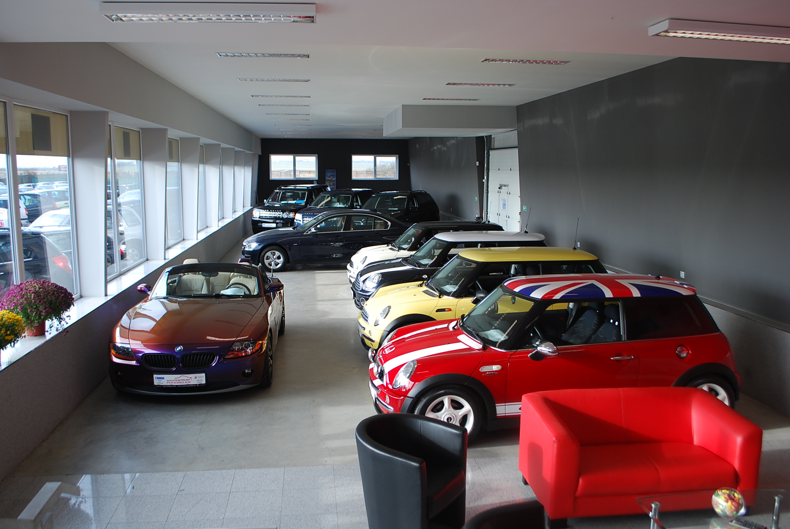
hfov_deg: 61.9
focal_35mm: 30
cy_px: 264
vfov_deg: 43.7
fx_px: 659
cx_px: 395
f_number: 5.6
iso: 200
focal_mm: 20
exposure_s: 1/100
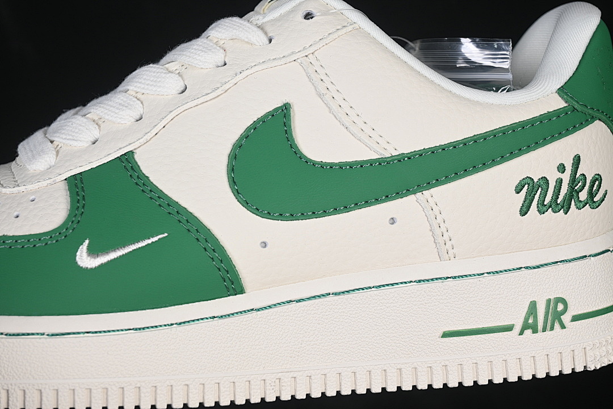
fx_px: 1277
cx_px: 306
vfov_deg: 18.2
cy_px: 204
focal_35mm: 75
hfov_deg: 27.0
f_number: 7.1
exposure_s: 1/80
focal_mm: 50
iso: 160
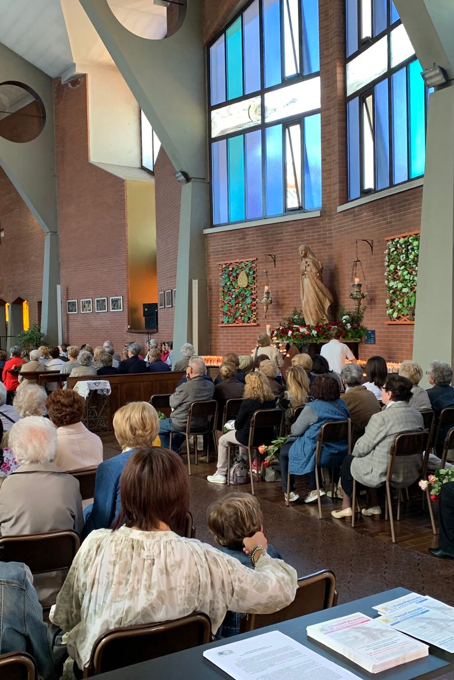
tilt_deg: -3.5
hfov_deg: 35.7
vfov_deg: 51.9
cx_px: 168
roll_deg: +1.1
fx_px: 699
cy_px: 336
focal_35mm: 37
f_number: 1.8
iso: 160
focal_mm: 4.25
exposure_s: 1/60
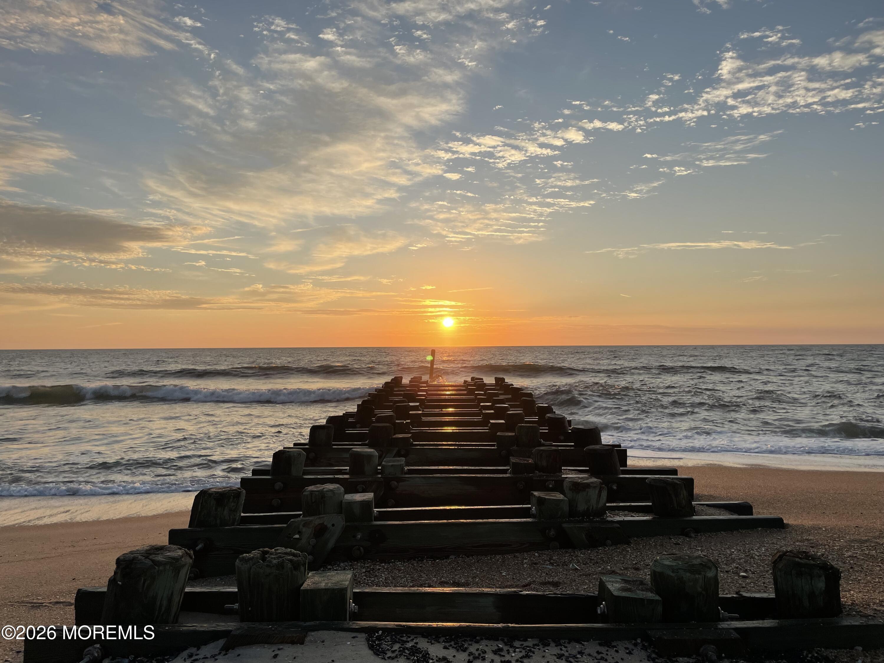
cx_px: 442
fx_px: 664
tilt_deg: +0.3
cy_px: 332
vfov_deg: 53.1
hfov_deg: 67.3
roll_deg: +0.4
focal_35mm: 26
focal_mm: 4.2
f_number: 1.6
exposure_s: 1/2353
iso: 32
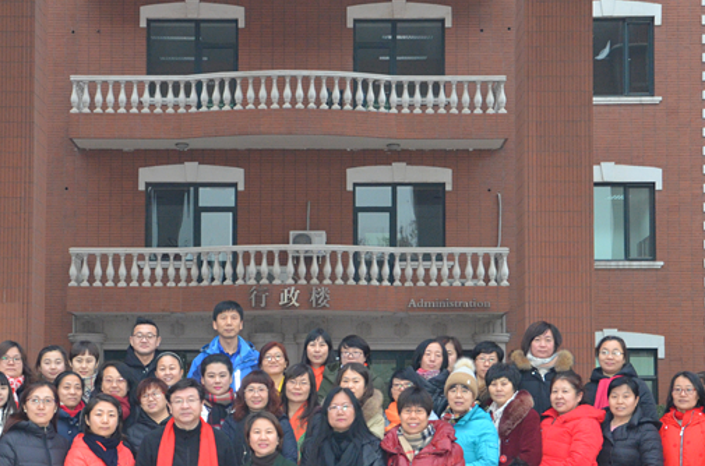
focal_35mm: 76
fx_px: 1485
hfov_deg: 26.7
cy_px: 322
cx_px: 306
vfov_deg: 17.8
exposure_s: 1/60
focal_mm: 32
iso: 1600
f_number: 5.6
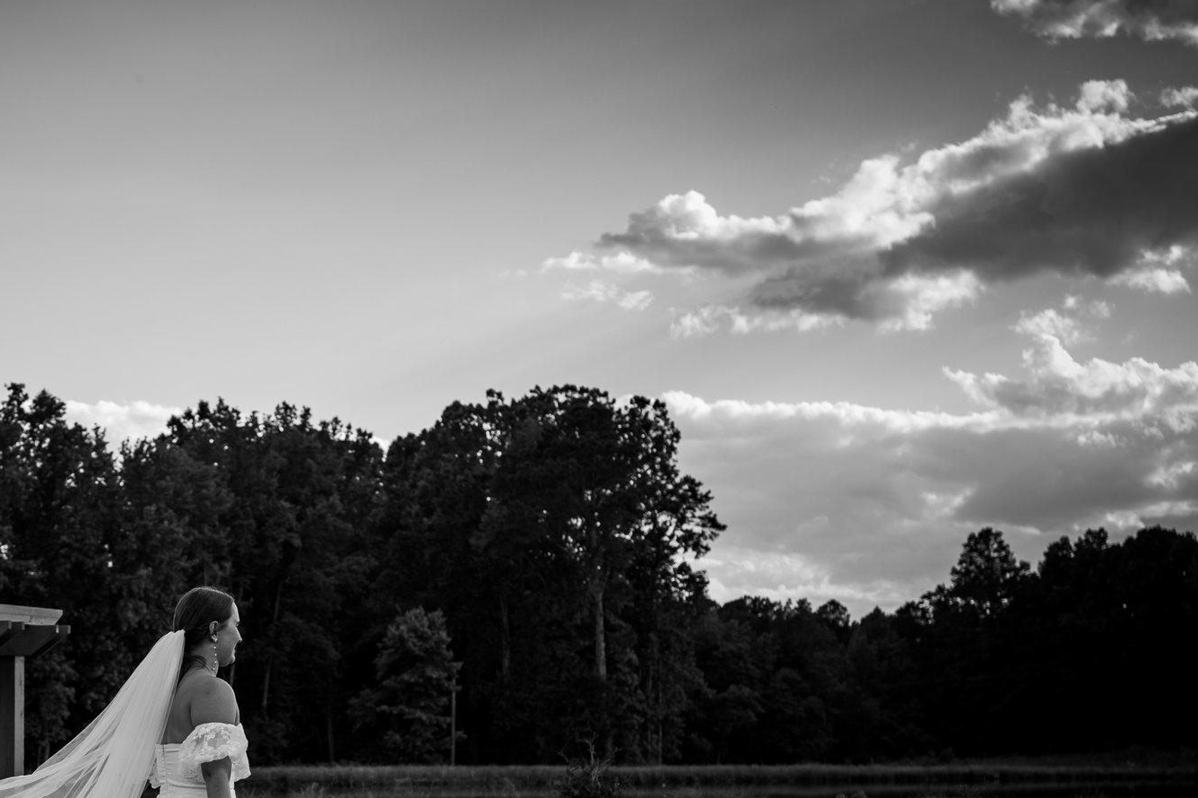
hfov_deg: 28.8
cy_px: 663
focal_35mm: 68
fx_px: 2262
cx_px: 197
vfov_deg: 19.8
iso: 100
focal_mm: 35
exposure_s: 1/400
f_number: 3.2
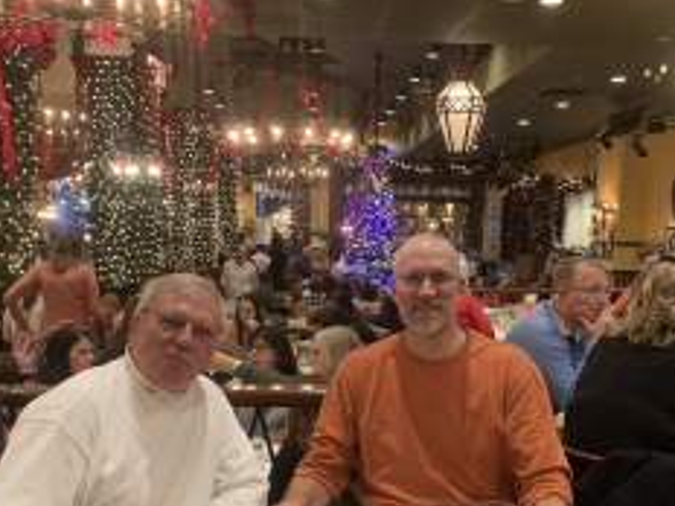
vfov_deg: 34.5
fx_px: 799
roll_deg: -0.8
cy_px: 369
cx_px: 370
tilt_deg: -8.9
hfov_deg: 45.7
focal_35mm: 41
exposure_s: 1/30
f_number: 1.8
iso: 400
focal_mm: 4.25
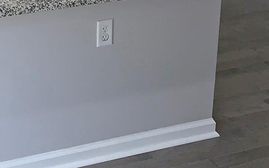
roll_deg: +0.0
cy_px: -128
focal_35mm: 94
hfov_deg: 21.3
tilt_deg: -13.6
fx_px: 689
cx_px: 2
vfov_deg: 12.7
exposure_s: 1/251
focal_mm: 4.25
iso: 25
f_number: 1.8
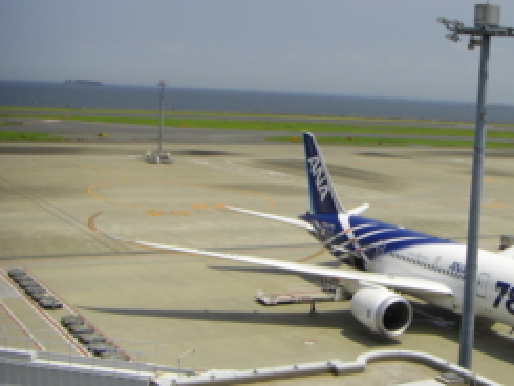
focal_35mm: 62
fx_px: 921
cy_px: 224
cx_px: 401
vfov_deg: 23.6
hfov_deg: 30.5
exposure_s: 1/640
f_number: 4.6
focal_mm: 6.3
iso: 50
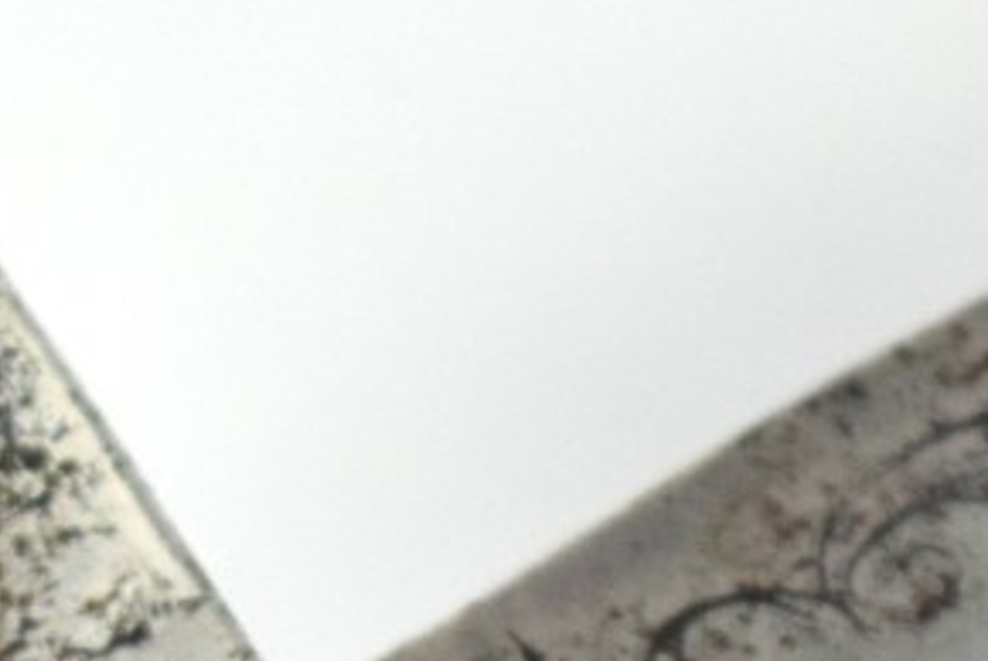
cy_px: 1244
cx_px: 177
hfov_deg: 4.5
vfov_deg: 3.0
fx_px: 12631
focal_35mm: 460
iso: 1600
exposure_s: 1/2000
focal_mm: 55
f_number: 5.6
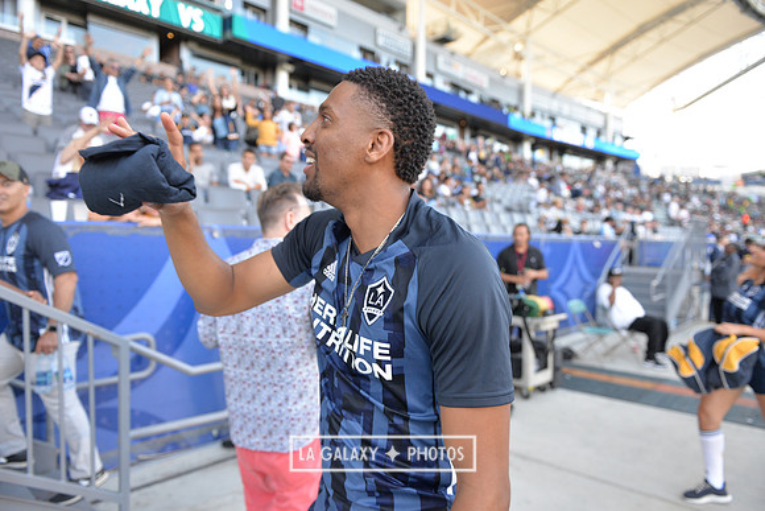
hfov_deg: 73.7
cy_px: 256
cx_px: 382
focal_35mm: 24
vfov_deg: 53.2
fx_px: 510
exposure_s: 1/640
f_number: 2.8
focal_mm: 24
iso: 1000
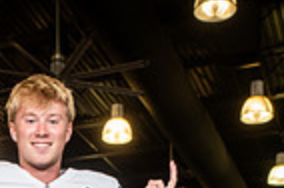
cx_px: 60
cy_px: 446
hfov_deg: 18.8
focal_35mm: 108
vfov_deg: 10.8
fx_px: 850
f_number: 5.6
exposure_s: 1/250
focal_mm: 34
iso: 500
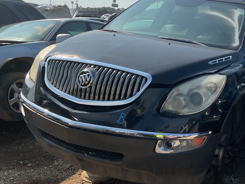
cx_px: 181
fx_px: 368
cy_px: 65
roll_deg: -2.4
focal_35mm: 52
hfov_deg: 36.0
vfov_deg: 27.9
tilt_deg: -4.8
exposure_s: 1/2427
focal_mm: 3
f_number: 1.8
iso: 16
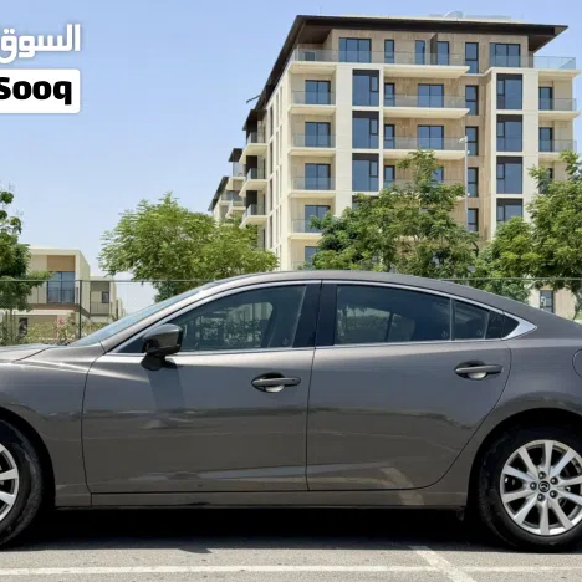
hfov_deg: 55.6
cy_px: 292
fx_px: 552
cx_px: 267
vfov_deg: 55.6
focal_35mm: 29
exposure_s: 1/5714
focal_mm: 6.76
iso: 80
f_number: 1.78
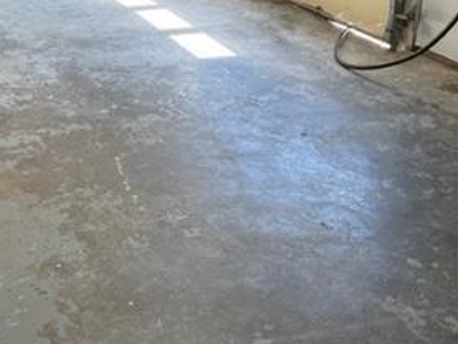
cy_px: -3
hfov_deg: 31.1
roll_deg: +1.8
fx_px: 794
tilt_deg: -14.4
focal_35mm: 60
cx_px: 74
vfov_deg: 23.4
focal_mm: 5.7
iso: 64
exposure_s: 1/120
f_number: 1.5
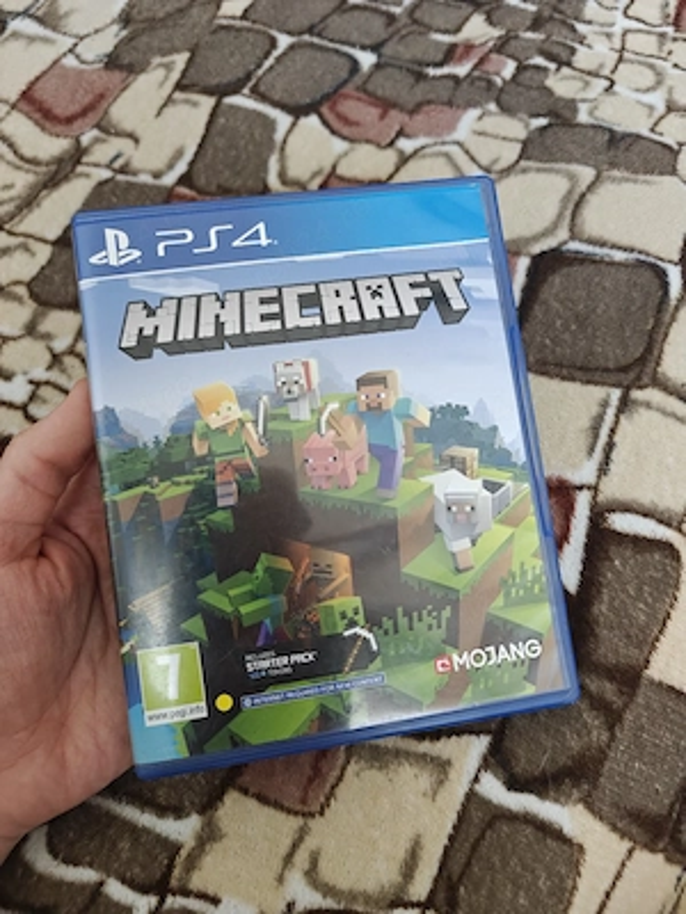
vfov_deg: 73.9
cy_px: 457
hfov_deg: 58.9
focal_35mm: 23
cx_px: 343
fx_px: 608
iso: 800
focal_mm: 6.06
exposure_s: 1/96.2
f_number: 1.6
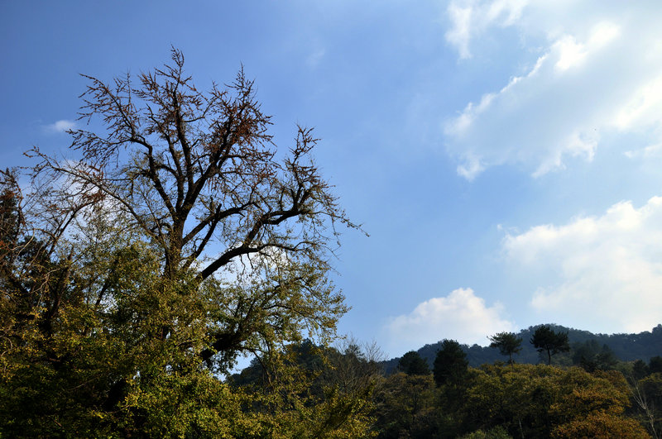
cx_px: 331
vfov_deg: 47.8
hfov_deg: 67.5
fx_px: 496
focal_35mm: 27
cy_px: 220
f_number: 8
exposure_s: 1/1000
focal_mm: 18
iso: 250
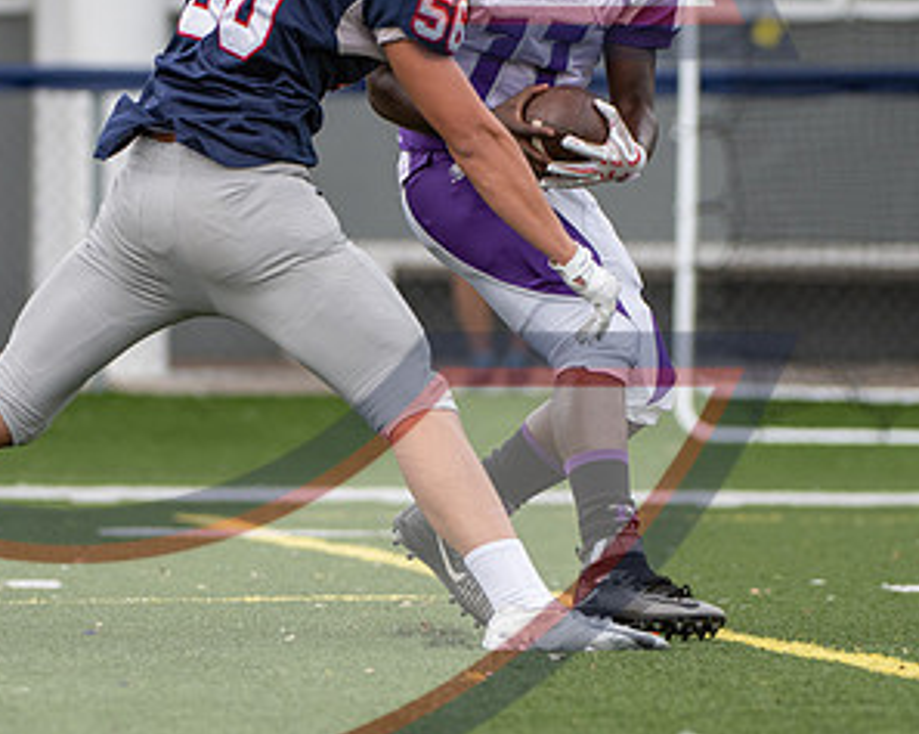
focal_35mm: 616
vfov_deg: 2.5
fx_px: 16738
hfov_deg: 3.1
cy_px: 94
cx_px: 463
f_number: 4
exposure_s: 1/1000
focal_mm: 220
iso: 220
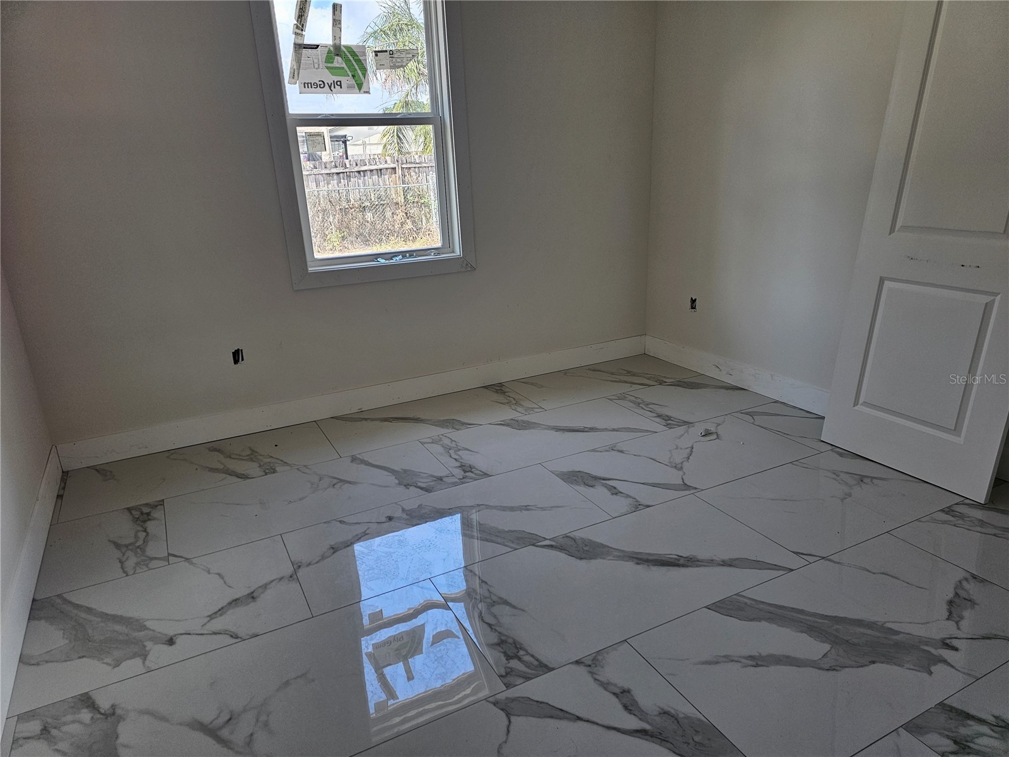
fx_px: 670
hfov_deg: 73.9
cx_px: 504
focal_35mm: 23
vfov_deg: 58.9
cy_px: 378
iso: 80
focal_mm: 6.3
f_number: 1.7
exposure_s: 1/207
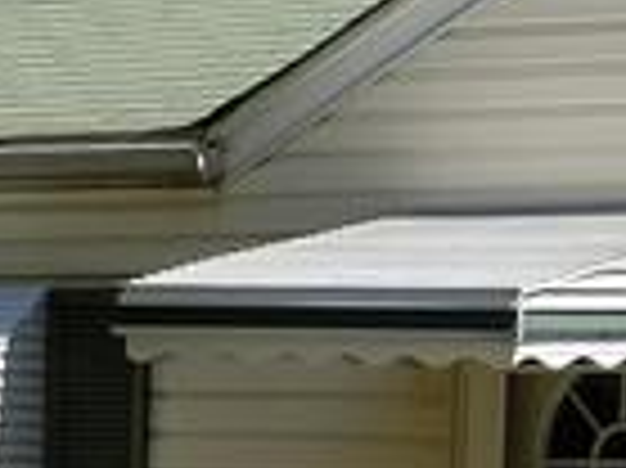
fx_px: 3469
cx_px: 1279
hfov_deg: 9.6
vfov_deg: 7.7
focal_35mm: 192
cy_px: 302
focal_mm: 4.25
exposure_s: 1/2353
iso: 50
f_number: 1.7
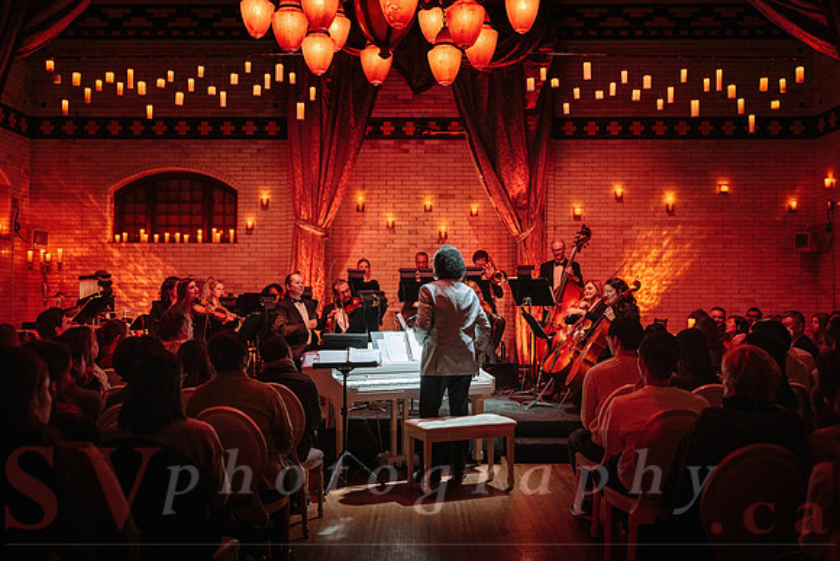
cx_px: 414
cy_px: 281
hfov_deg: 54.5
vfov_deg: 37.9
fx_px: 815
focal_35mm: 35
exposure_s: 1/80
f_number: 2.8
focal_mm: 34
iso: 1600
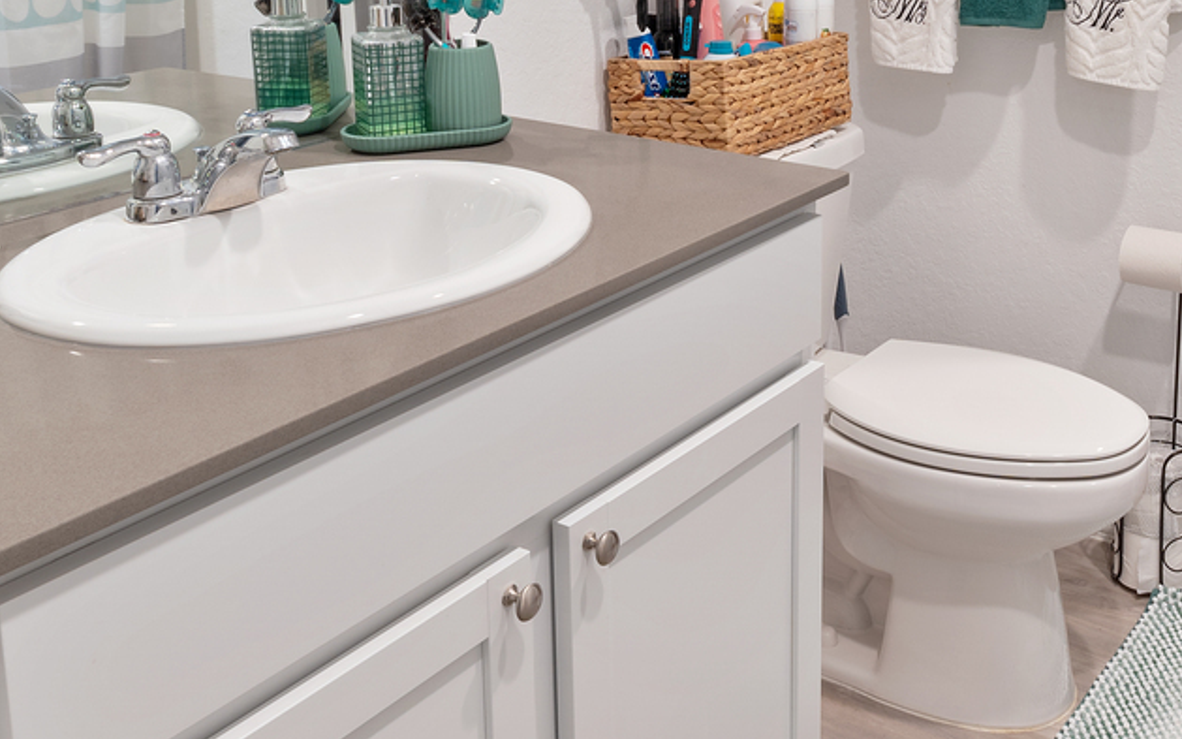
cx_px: 853
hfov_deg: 44.7
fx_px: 1395
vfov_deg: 28.5
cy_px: 68
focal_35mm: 43
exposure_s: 4
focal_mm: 11
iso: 100
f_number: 10
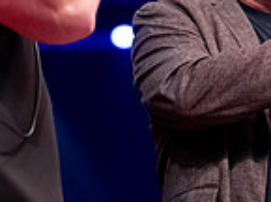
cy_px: 74
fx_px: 2530
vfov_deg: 4.6
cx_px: 443
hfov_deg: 6.0
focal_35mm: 324
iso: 4000
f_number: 2.5
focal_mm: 84
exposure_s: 1/1000
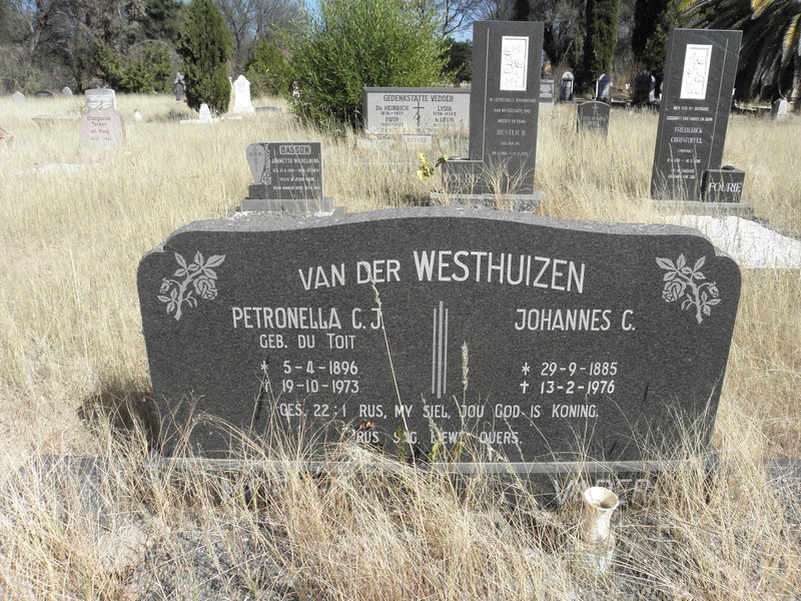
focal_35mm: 26
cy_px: 300
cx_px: 400
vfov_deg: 53.1
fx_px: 602
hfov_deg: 67.3
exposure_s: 1/250
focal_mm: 4.6
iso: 64
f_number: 5.6
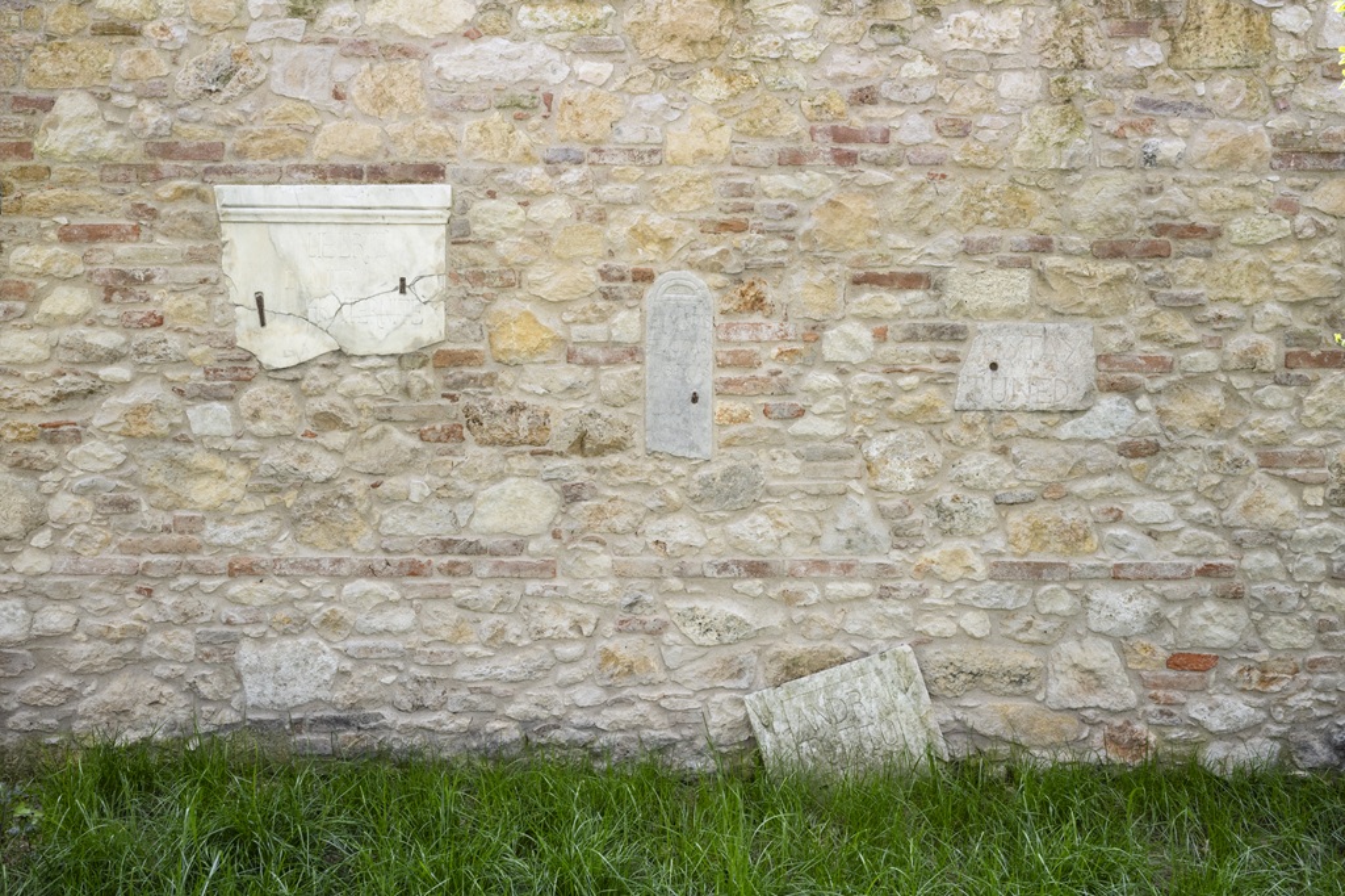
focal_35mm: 35
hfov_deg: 54.4
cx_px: 672
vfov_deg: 37.8
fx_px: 1307
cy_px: 448
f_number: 20
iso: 200
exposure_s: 1/25
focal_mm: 35
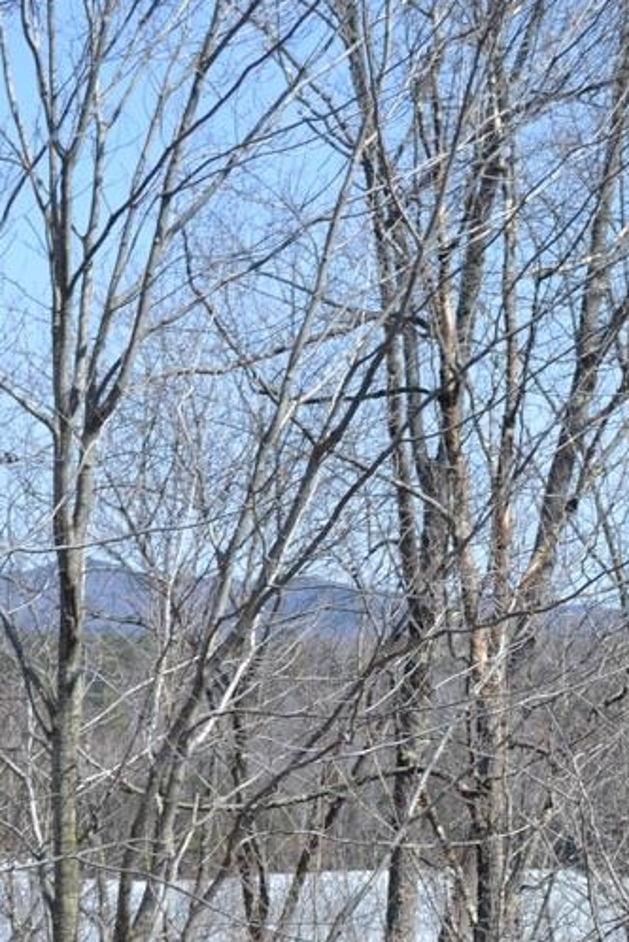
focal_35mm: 111
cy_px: 1018
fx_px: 2907
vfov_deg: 17.8
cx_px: 276
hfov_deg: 12.3
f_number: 6.3
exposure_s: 1/160
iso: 100
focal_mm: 34
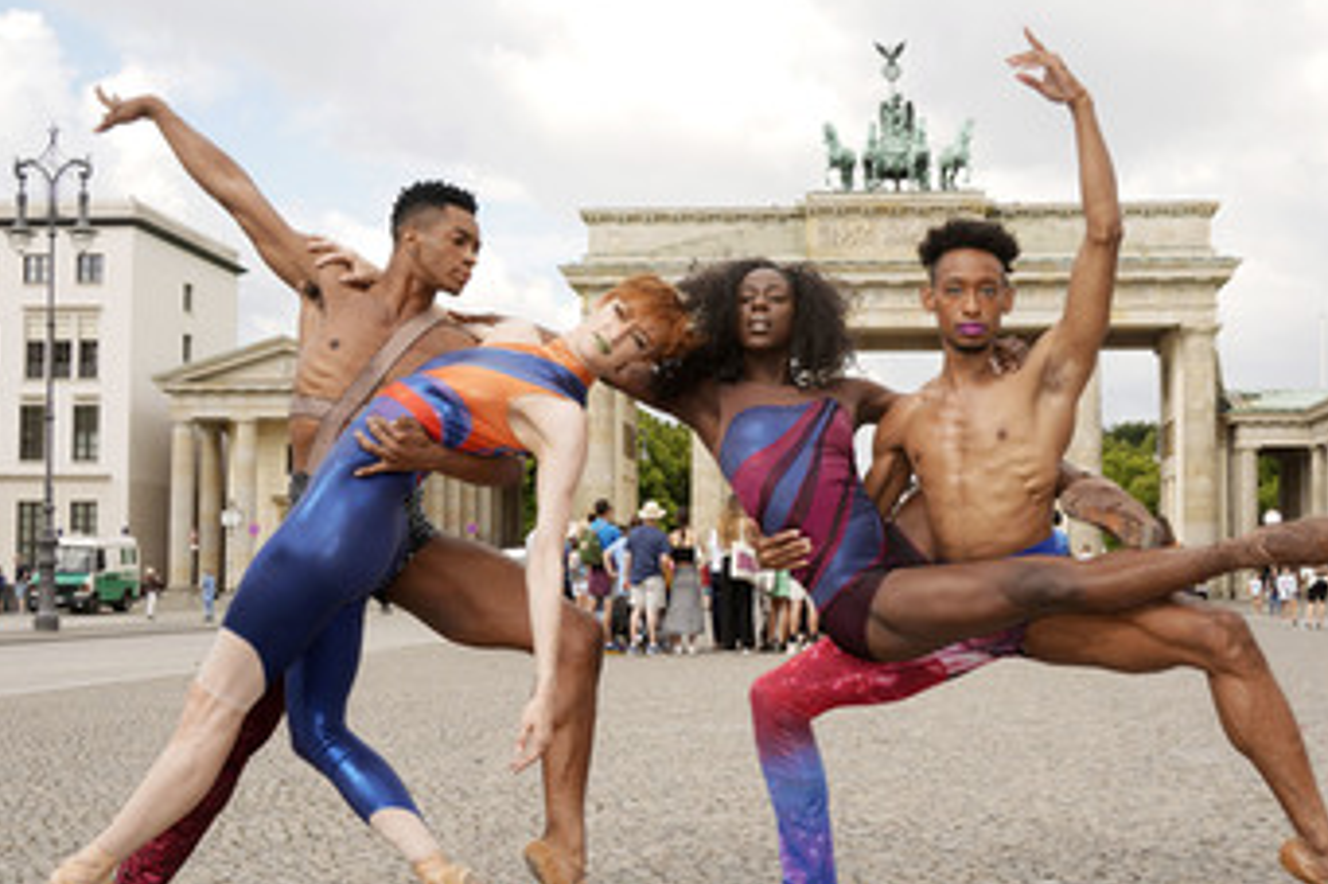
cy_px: 498
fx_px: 1659
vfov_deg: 29.8
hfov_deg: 43.4
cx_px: 812
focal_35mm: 45
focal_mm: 34
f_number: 8
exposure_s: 1/100
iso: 50
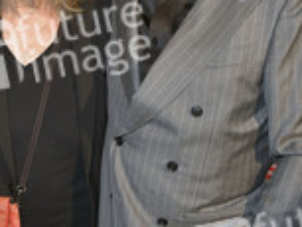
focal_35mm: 88
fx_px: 768
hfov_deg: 22.2
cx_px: 107
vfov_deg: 16.8
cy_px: 148
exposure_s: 1/200
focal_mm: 35
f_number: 5.6
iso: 1250
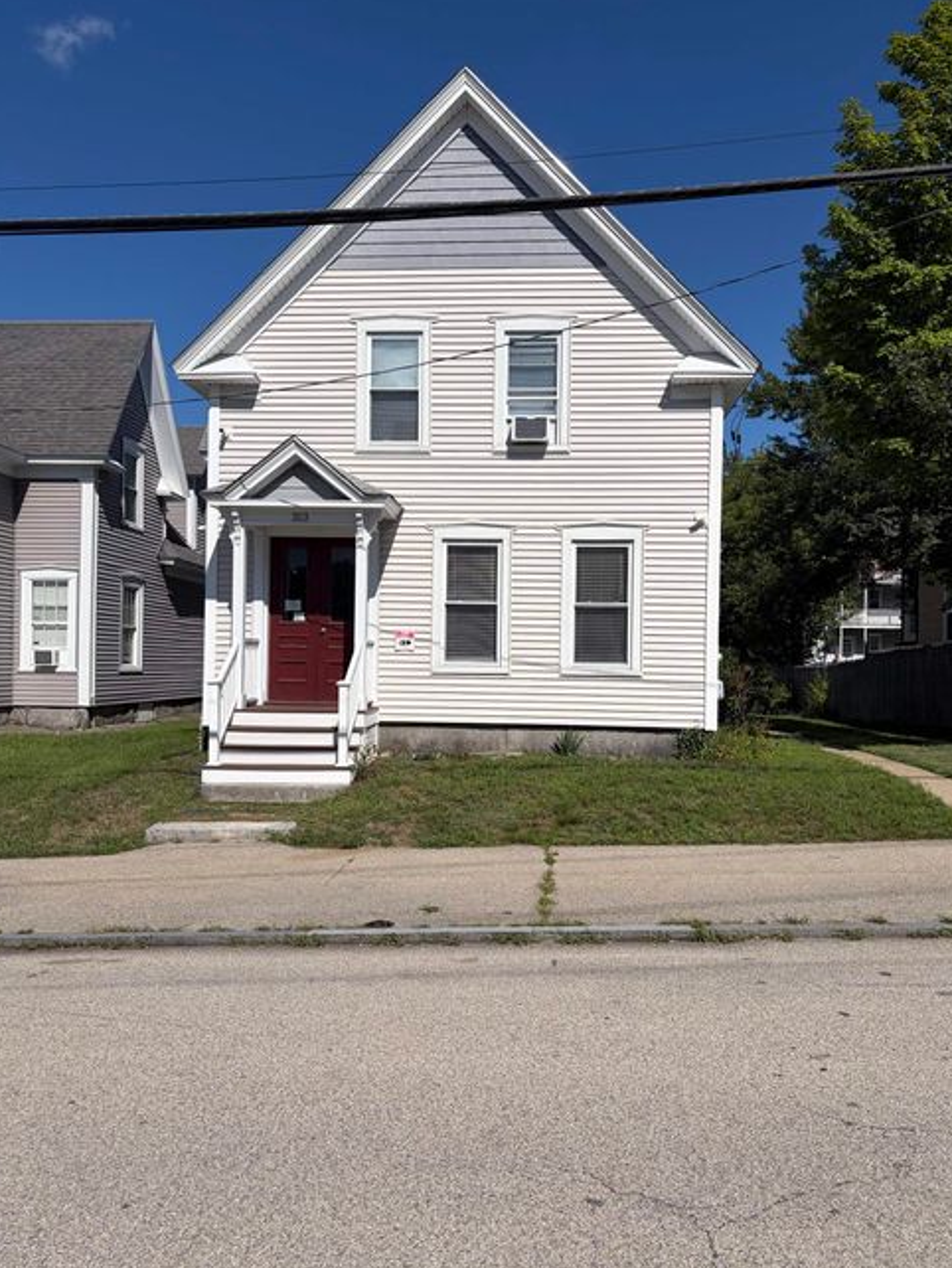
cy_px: 645
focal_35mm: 27
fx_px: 989
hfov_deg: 51.4
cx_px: 484
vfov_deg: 65.3
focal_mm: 5.96
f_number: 1.6
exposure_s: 1/10101
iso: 50
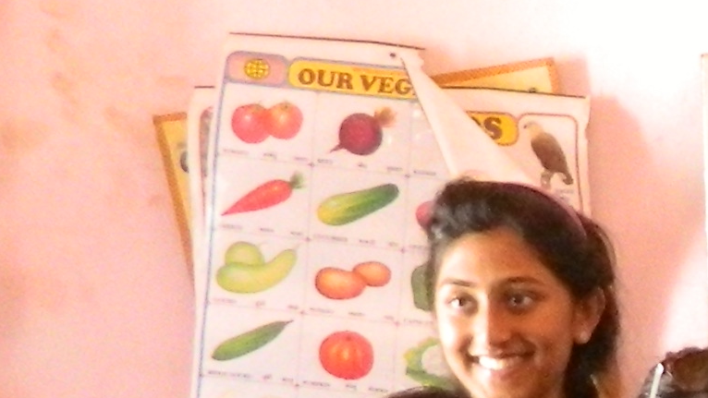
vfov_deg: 6.6
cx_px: 1475
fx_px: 3229
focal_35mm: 172
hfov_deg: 11.2
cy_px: 1034
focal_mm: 5.1
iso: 400
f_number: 3.2
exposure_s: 1/25
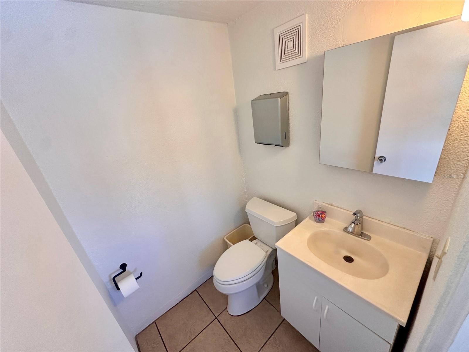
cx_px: 234
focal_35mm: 14
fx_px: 190
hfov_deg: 102.1
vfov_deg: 85.7
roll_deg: +8.4
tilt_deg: -23.1
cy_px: 176
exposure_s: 1/120
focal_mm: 2.22
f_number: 2.2
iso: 250
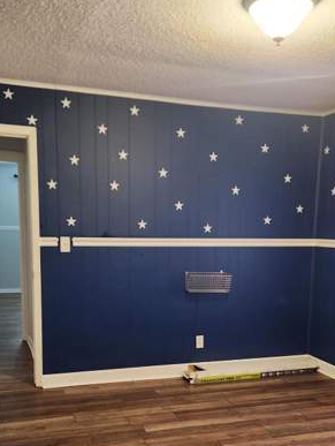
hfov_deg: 37.8
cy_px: 309
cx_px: 163
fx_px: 490
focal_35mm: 38
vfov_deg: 47.9
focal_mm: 5.4
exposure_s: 1/60
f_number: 1.8
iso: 640
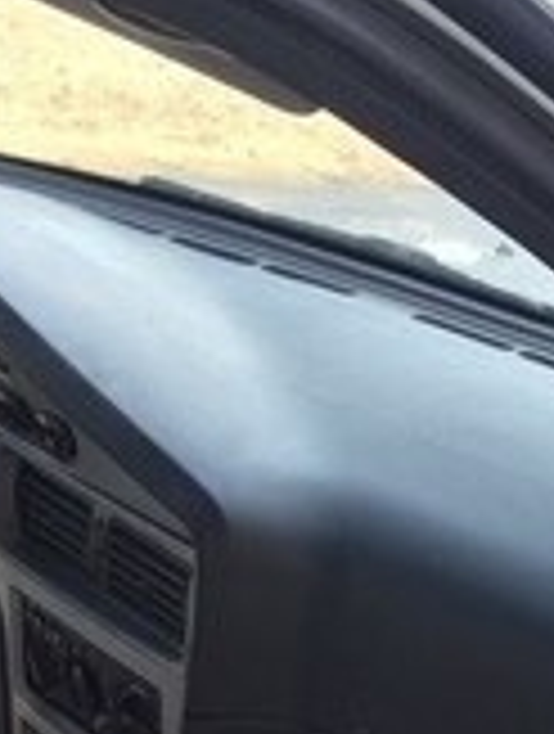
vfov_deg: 20.1
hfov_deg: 16.6
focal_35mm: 88
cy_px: 986
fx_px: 1871
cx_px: 486
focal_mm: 4.15
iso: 32
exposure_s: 1/111
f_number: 2.2
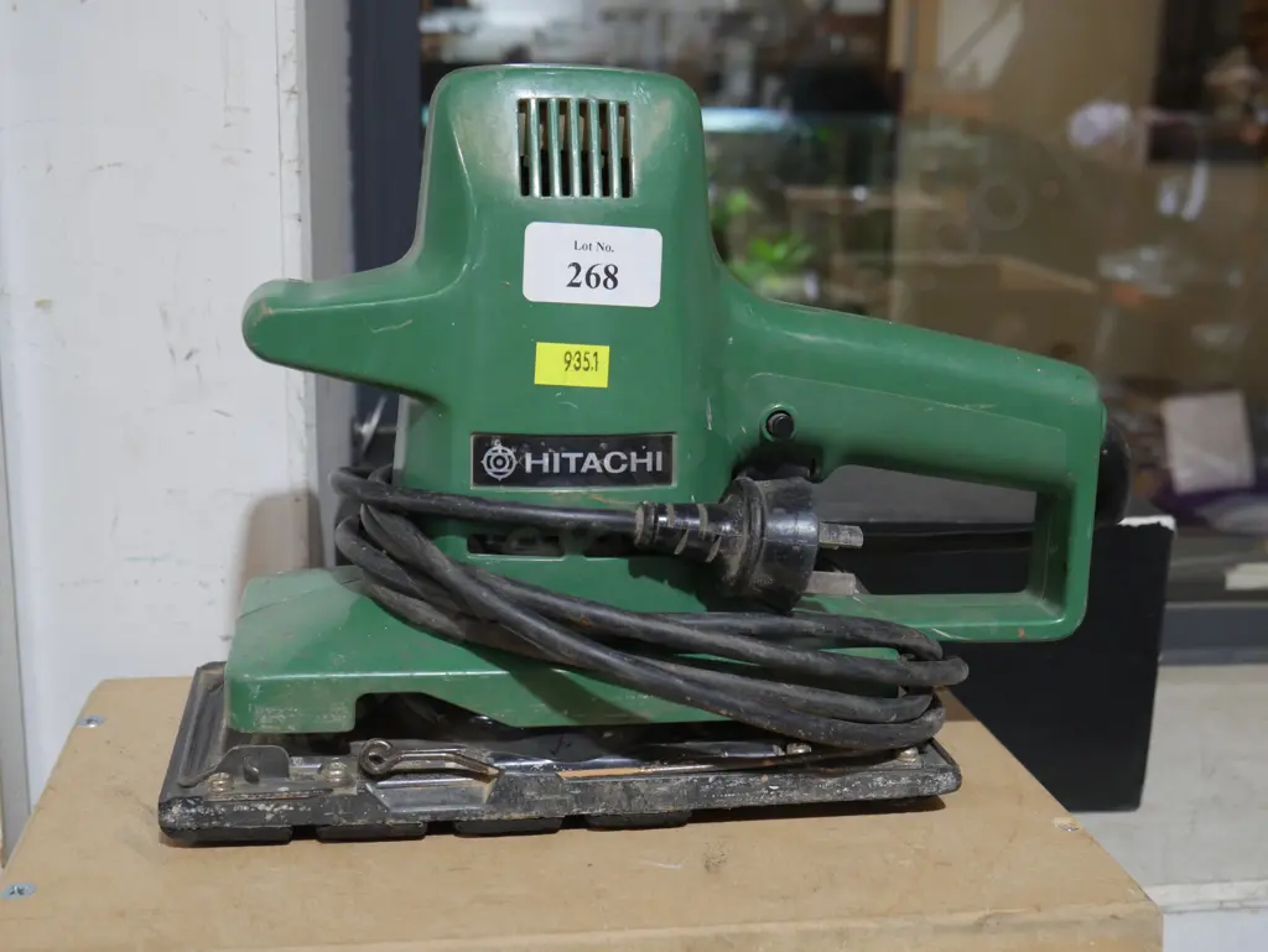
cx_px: 634
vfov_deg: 31.5
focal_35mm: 46
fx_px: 1686
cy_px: 476
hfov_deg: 41.2
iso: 1250
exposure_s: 1/60
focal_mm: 23
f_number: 5.1
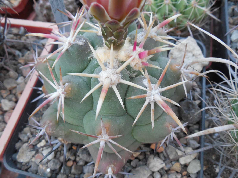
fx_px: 213
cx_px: 119
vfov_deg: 45.4
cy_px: 89
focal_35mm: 31
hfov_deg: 58.4
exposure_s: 1/30
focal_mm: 5.6
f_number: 3.6
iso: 360
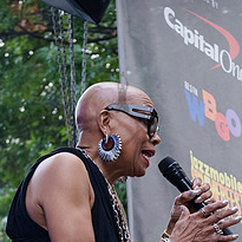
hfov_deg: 9.8
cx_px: 121
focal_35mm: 179
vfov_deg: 9.7
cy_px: 237
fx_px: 1416
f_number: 4
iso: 2500
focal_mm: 55
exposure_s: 1/400
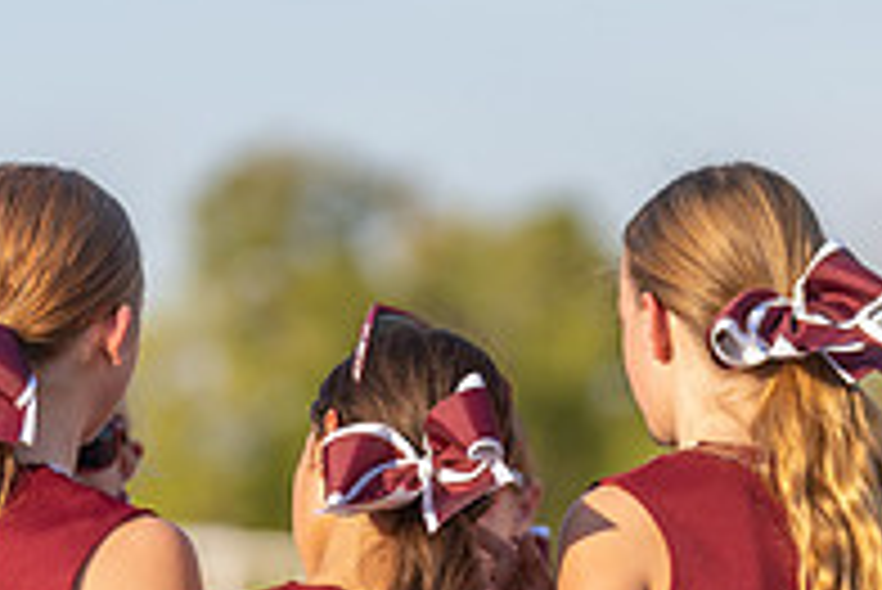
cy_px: 624
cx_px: 603
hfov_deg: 4.7
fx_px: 10739
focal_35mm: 438
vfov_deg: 3.1
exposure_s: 1/1000
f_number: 2.8
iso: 100
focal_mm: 148
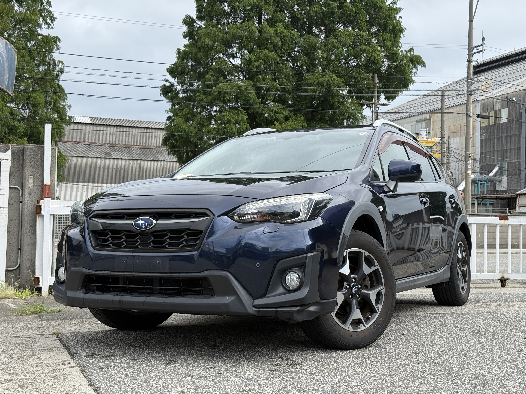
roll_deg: -1.1
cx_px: 263
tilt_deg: +2.2
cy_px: 197
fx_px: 729
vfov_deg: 30.3
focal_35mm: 48
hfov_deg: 39.7
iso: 64
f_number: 1.78
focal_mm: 6.76
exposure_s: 1/2033
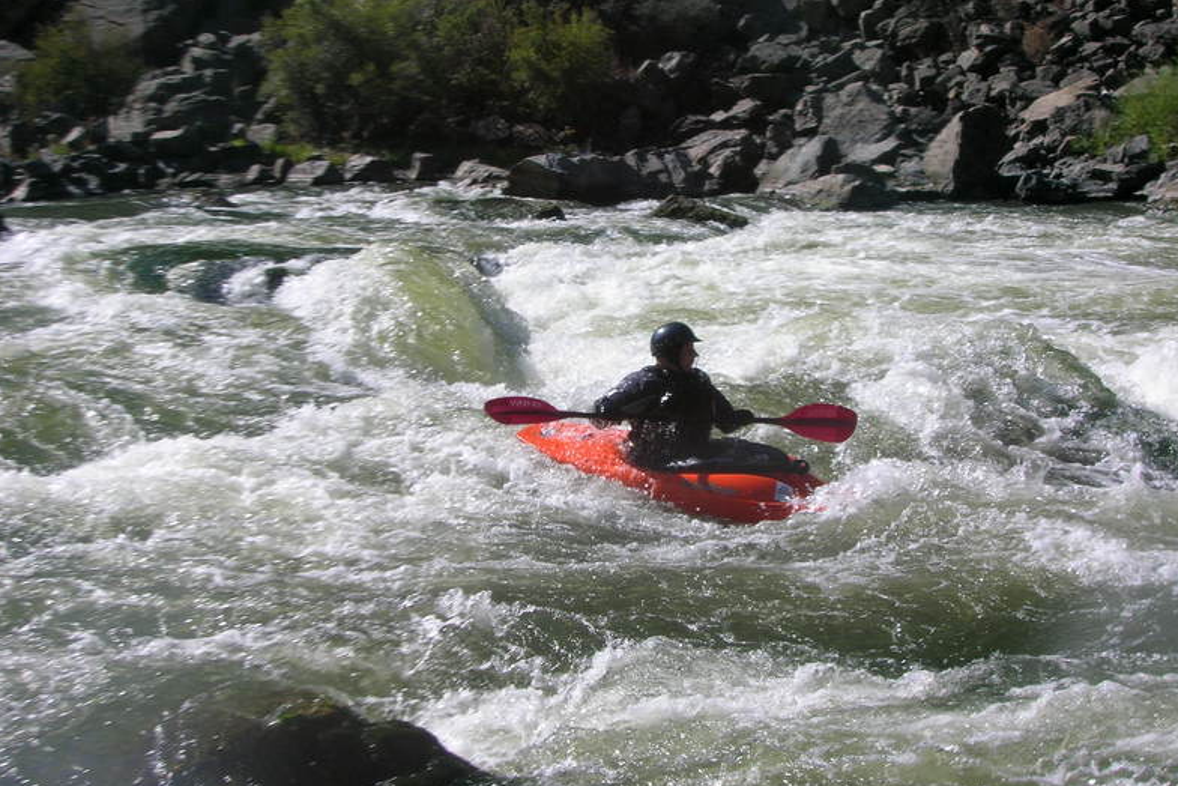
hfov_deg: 37.5
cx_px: 589
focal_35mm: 53
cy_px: 362
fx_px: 1734
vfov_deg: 25.5
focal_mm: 8.4
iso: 50
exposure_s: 1/386
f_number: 5.6
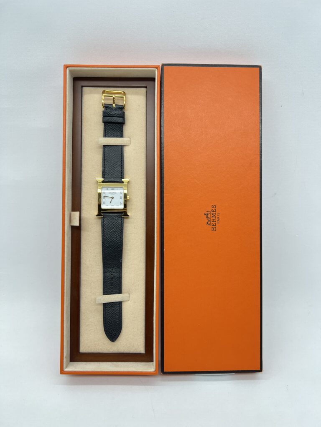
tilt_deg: -26.6
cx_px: 160
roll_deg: -1.0
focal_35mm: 26
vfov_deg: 67.3
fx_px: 321
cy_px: 214
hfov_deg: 53.1
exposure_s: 1/100
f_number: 1.5
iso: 40
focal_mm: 5.7
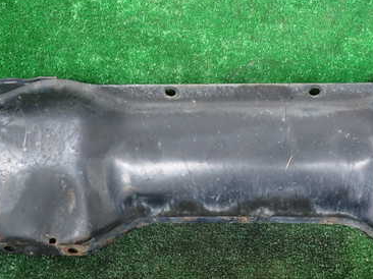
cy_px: 102
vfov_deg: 34.9
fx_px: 442
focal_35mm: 41
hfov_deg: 45.1
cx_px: 250
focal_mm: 4.5
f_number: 2
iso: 200
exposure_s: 1/30
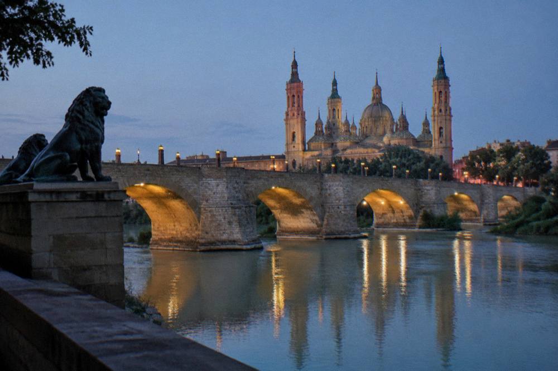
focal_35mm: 35
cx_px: 279
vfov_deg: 37.8
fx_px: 542
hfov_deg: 54.5
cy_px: 186
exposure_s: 1/160
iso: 800
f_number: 10
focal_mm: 35
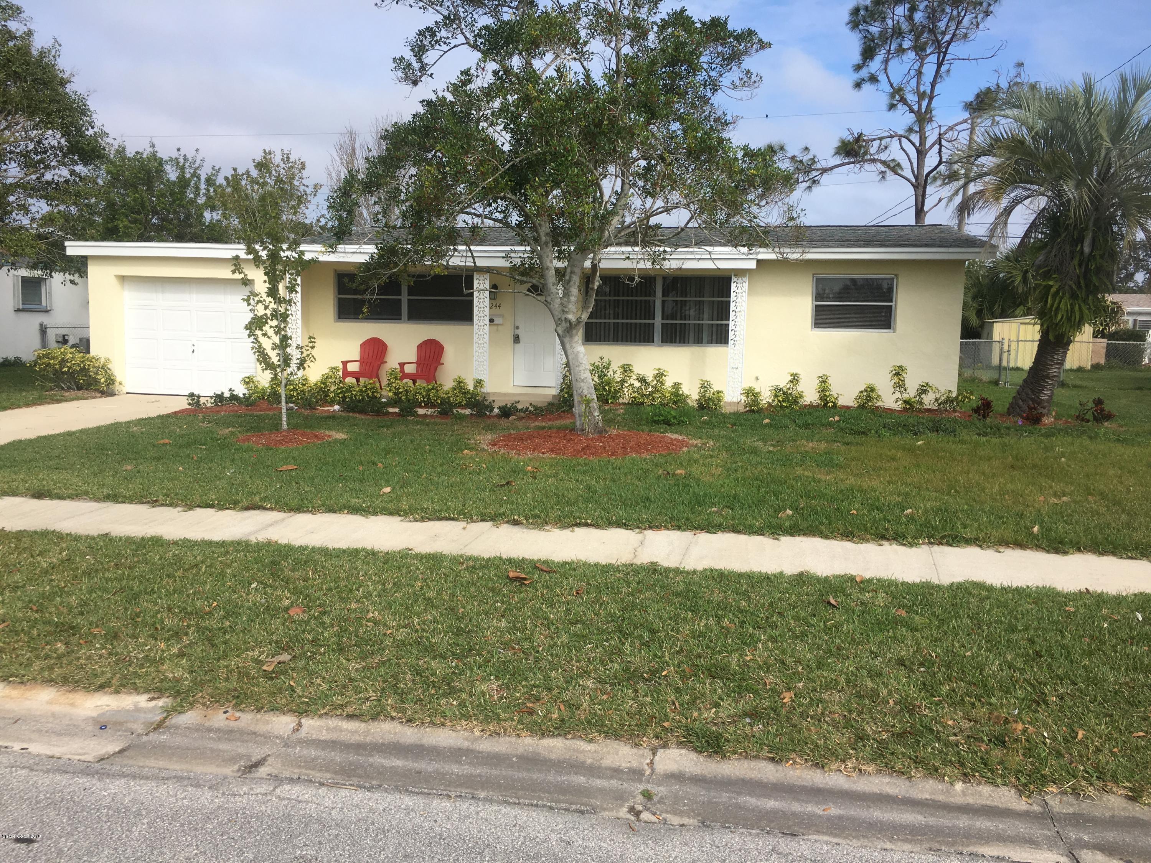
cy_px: 432
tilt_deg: -5.1
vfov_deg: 48.2
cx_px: 576
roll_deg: +0.1
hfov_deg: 61.7
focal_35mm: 29
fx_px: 964
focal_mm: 4.15
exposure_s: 1/1637
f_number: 2.2
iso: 25
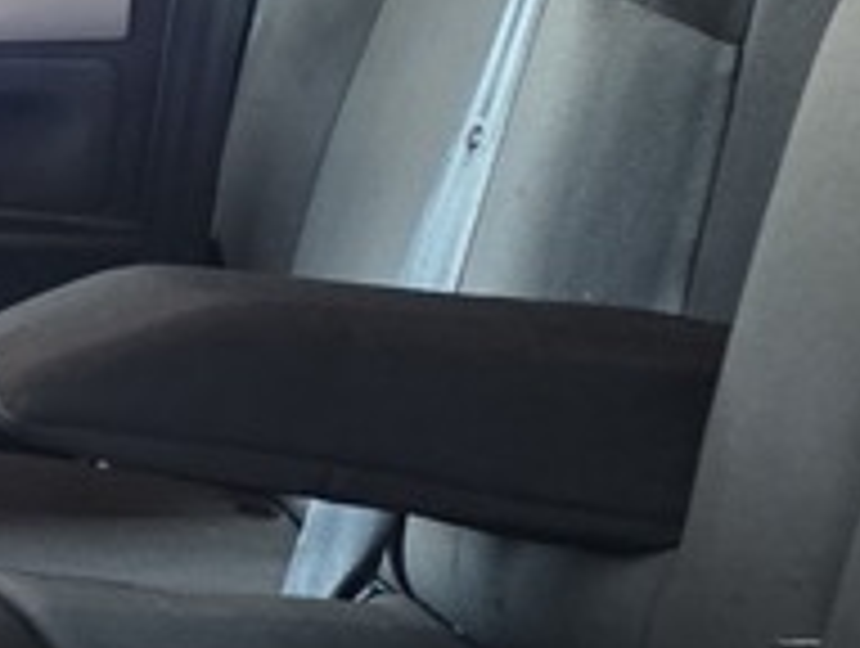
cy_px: 382
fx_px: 3062
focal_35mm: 123
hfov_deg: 15.1
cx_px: -315
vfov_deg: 12.1
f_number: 1.7
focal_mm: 6.25
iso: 1250
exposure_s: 1/100
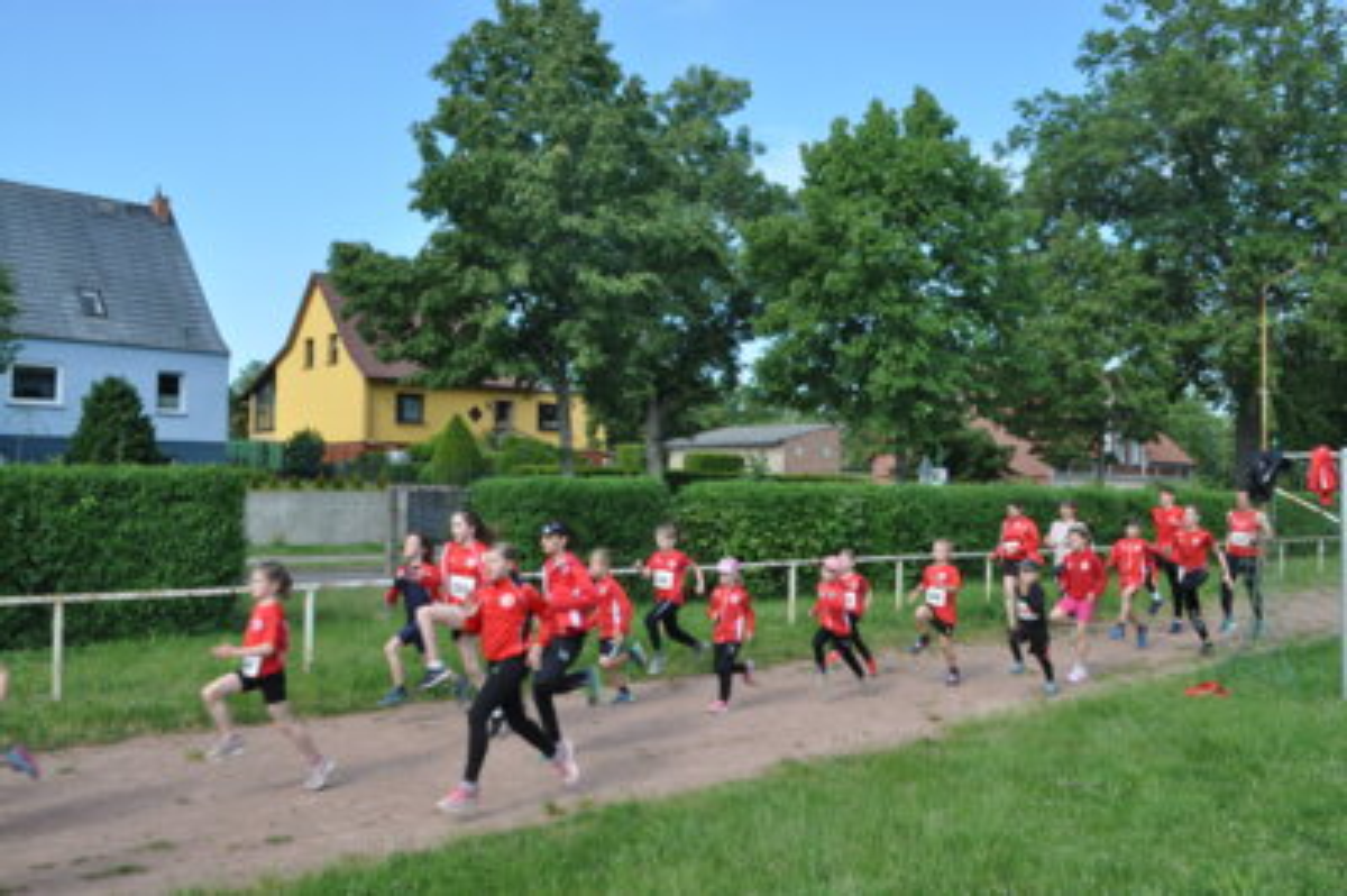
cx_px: 674
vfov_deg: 39.9
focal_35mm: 33
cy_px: 448
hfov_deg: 57.3
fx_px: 1234
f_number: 11
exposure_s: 1/125
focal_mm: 22
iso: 200
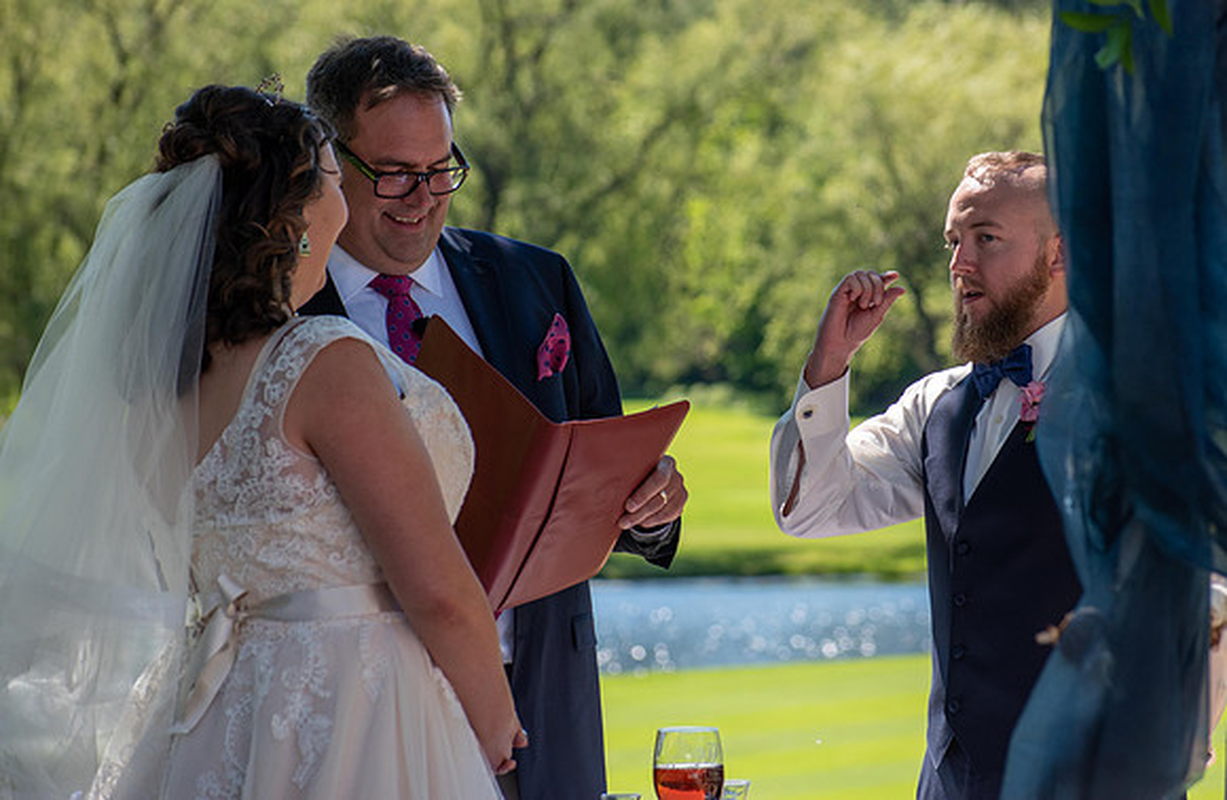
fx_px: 7541
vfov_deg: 6.1
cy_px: 335
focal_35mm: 223
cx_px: 696
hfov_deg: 9.3
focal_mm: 130
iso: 200
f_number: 5.6
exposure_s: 1/500
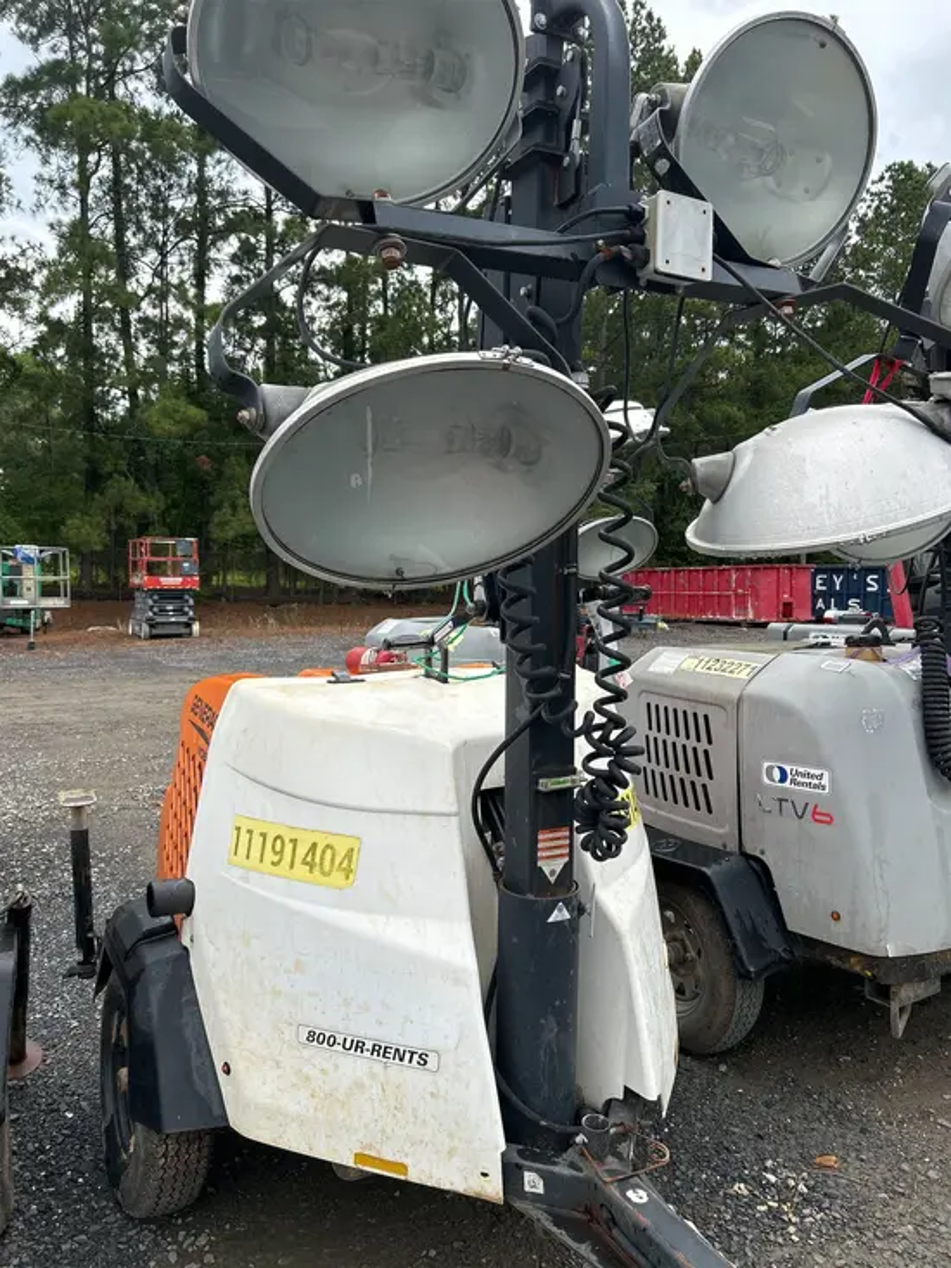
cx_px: 476
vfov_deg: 67.3
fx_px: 952
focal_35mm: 26
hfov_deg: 53.1
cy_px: 634
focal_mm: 5.7
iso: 50
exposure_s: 1/1808
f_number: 1.5
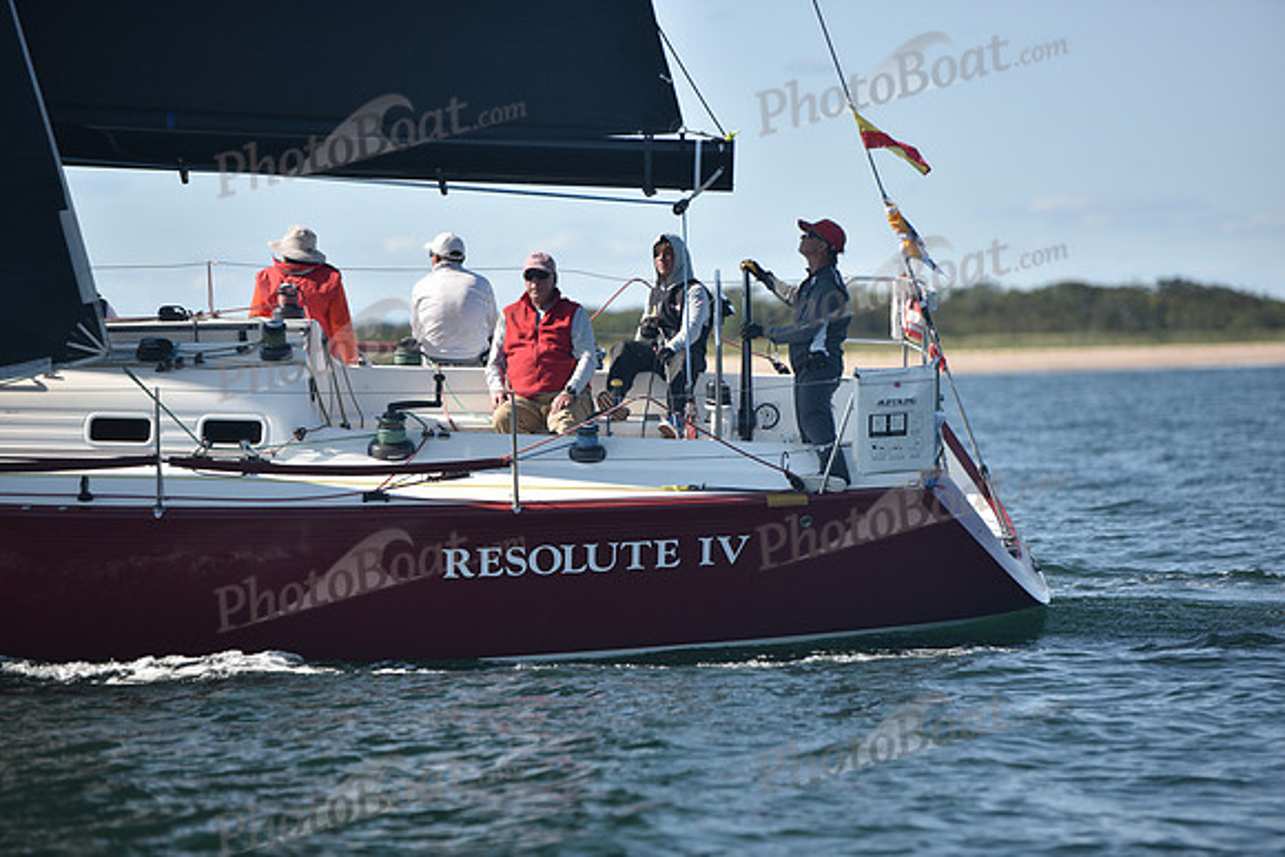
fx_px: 6605
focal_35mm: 185
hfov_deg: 11.1
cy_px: 428
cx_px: 642
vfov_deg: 7.4
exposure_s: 1/1600
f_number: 3.2
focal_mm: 185
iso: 250
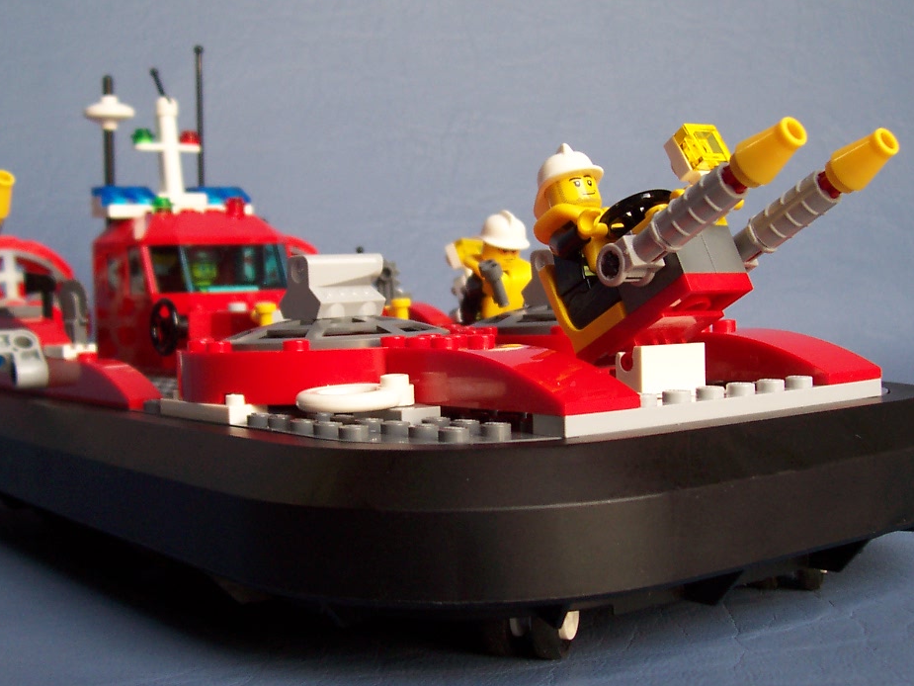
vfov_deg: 30.3
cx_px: 426
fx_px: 1268
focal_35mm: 48
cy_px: 349
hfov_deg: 39.6
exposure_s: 1/45
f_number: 2.8
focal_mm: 5.6
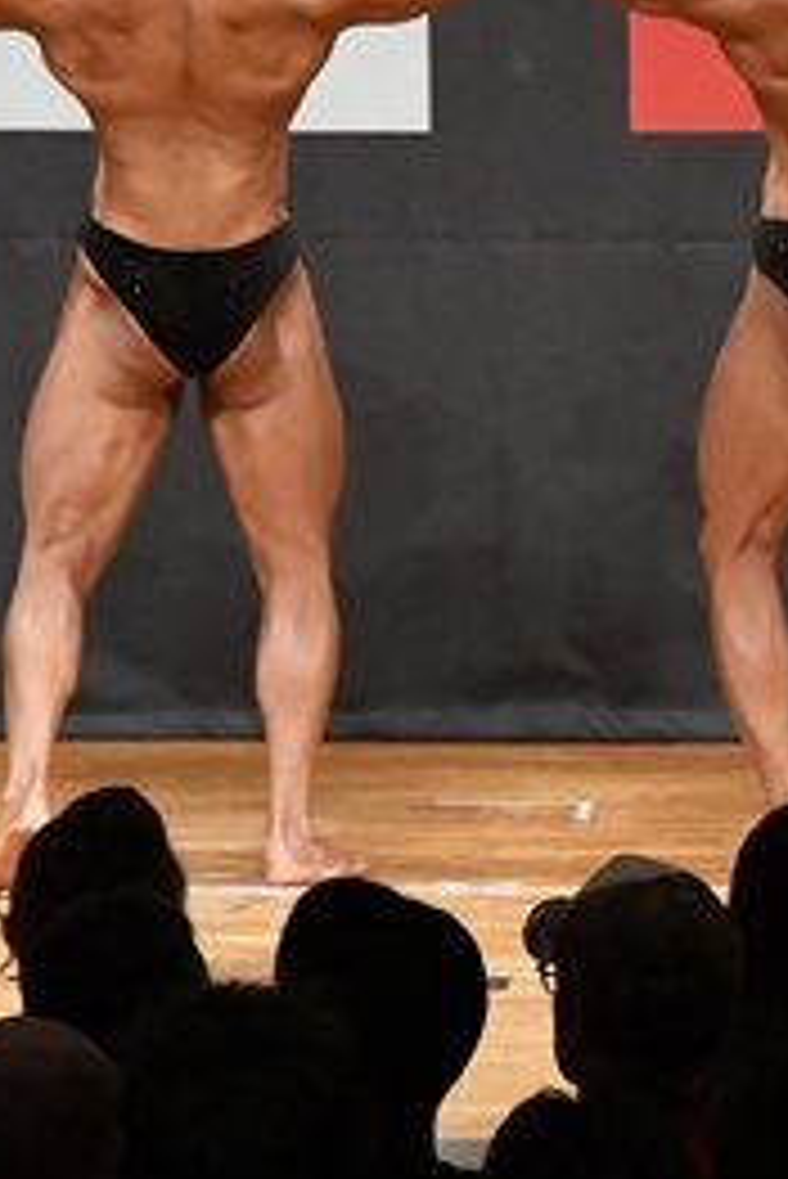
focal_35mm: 496
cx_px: 601
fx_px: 16263
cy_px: 140
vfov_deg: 4.2
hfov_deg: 2.8
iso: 9000
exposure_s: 1/400
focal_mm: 112
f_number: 5.6
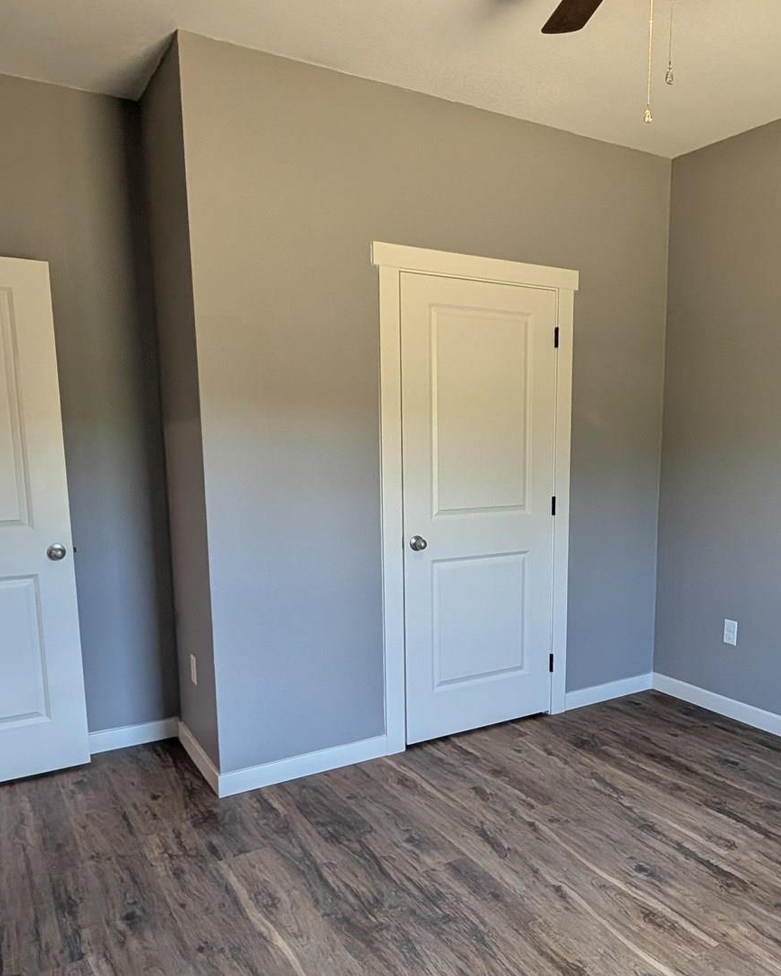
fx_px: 722
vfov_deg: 67.8
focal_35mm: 25
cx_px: 498
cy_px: 555
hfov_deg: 56.0
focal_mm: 2.02
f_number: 1.7
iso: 66
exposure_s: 1/120
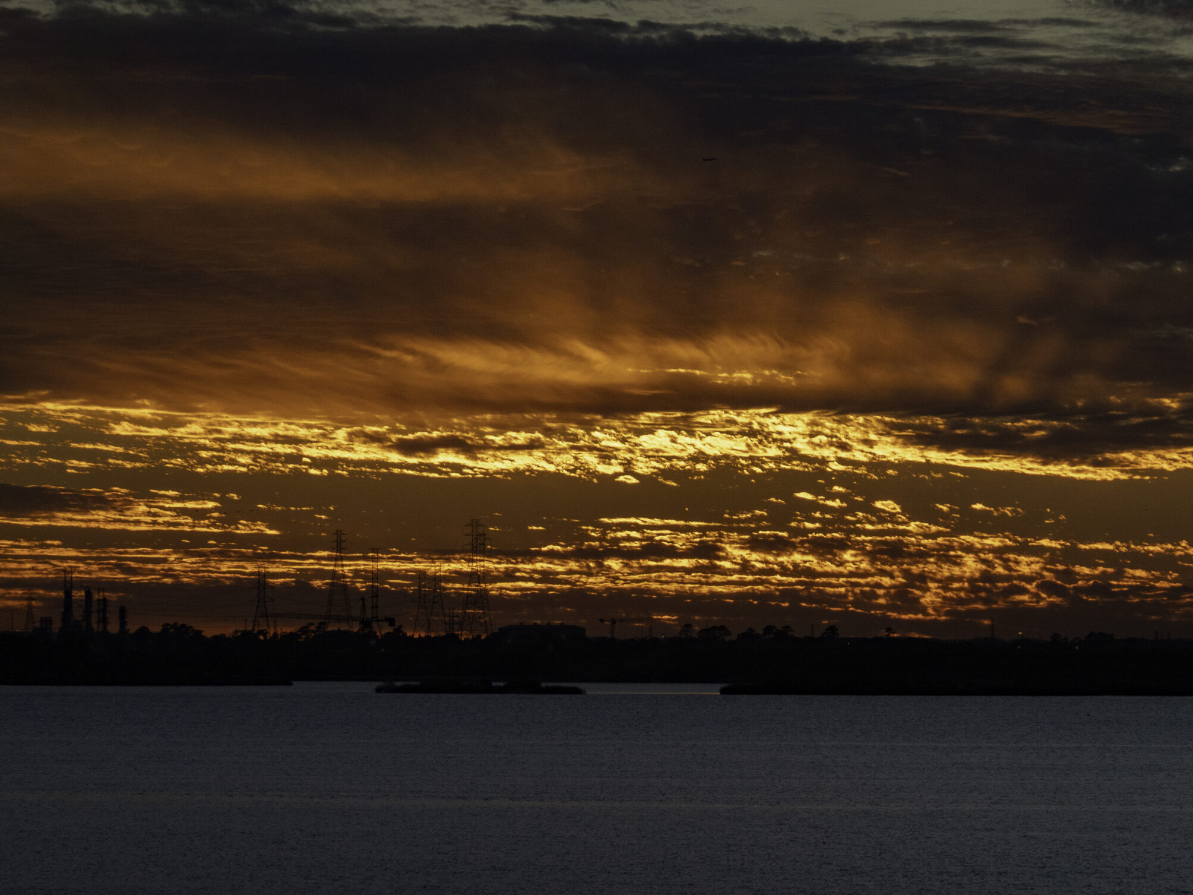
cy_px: 405
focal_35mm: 245
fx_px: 8444
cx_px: 637
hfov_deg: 8.1
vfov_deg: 6.1
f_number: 6.3
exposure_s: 1/800
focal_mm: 72
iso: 100
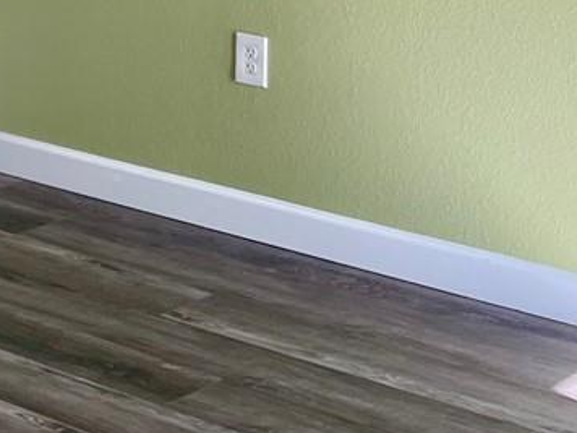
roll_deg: -0.3
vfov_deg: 11.7
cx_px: -535
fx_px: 1950
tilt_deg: -0.8
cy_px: -337
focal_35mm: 117
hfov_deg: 14.4
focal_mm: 4.2
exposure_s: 1/120
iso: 32
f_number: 1.6
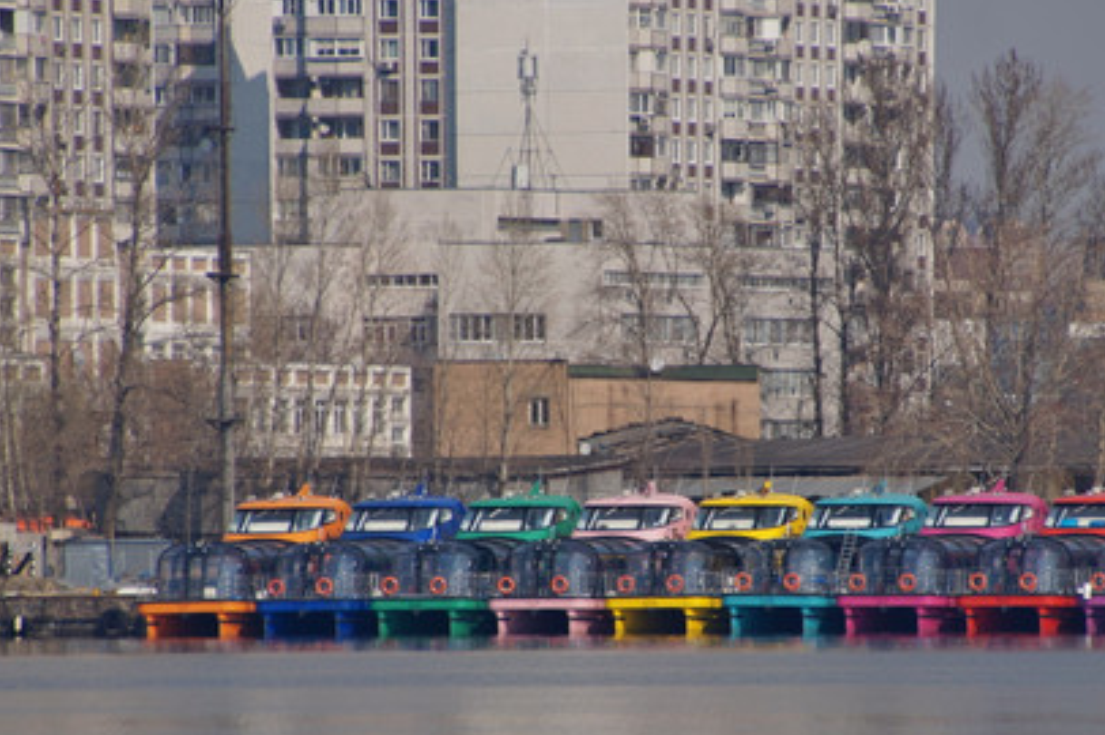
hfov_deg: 3.1
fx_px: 20303
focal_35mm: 662
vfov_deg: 2.1
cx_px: 648
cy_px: 444
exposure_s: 1/640
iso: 100
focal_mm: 280
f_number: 7.1
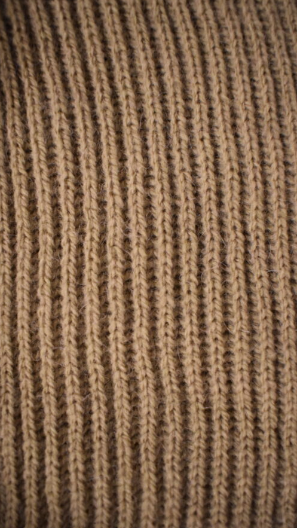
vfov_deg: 61.0
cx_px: 161
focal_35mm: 32
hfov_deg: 36.7
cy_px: 265
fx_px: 448
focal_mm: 20
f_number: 3.8
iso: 2800
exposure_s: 1/60
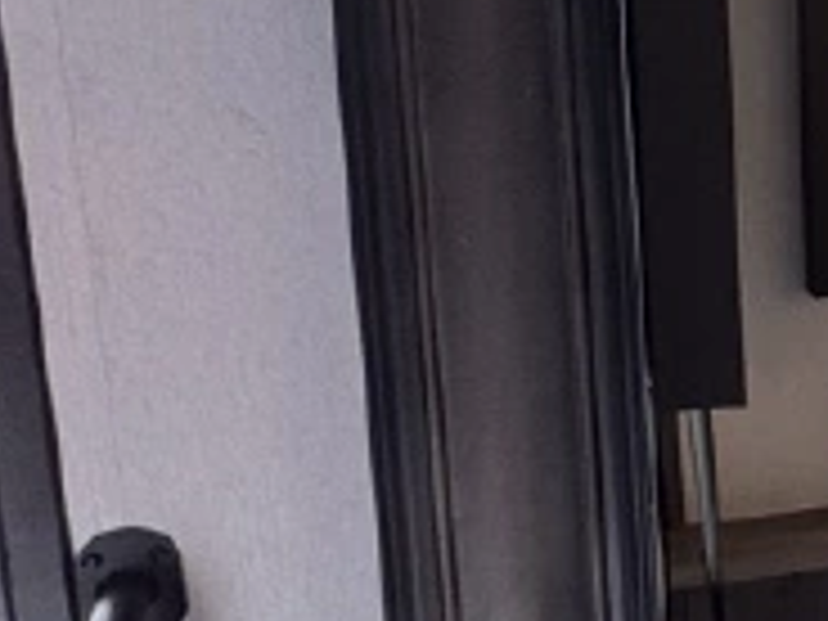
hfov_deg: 20.0
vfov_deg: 24.0
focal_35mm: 61
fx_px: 1459
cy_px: 270
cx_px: 1580
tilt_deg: -10.5
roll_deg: -1.0
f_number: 2.2
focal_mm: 2.22
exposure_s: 1/99
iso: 125
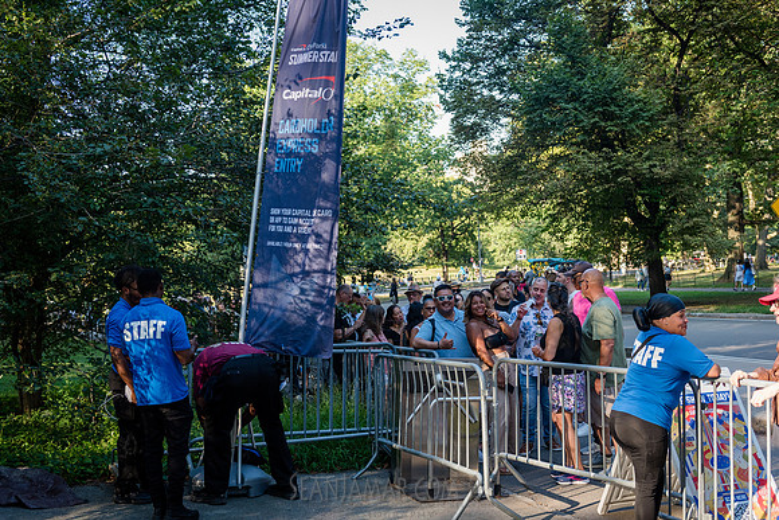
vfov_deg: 33.4
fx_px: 866
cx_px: 390
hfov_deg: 48.4
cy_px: 260
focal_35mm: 40
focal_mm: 40
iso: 500
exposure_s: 1/400
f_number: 3.5
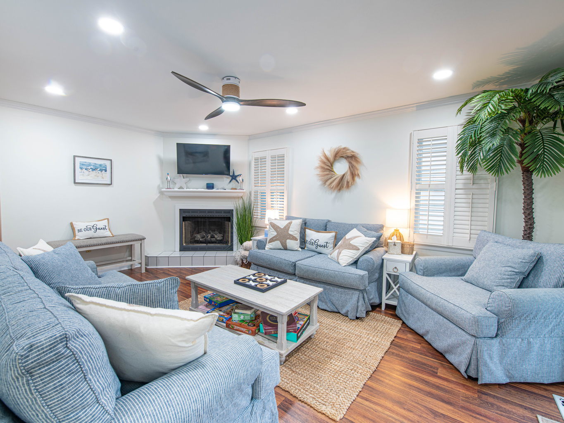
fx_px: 247
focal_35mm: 15
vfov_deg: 81.2
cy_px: 212
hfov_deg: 97.5
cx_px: 266
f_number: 9
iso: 64
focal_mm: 14
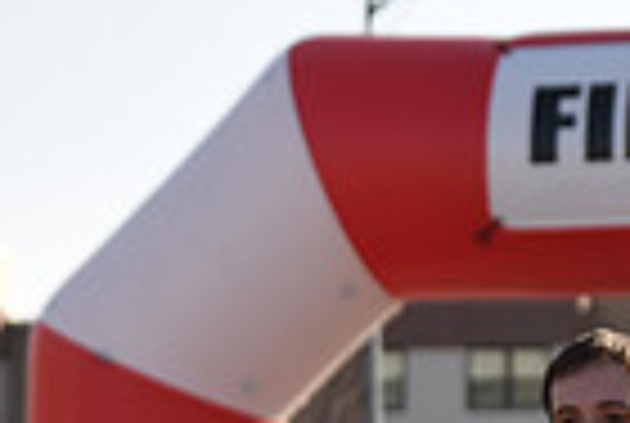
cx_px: 364
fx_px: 3770
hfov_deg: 9.5
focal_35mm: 215
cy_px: 776
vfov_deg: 6.3
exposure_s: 1/1250
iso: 100
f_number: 2.8
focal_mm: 52
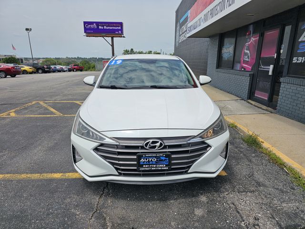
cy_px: 114
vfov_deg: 58.9
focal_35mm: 23
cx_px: 152
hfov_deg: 73.9
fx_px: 203
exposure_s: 1/1441
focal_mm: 6.3
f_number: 1.7
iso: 10
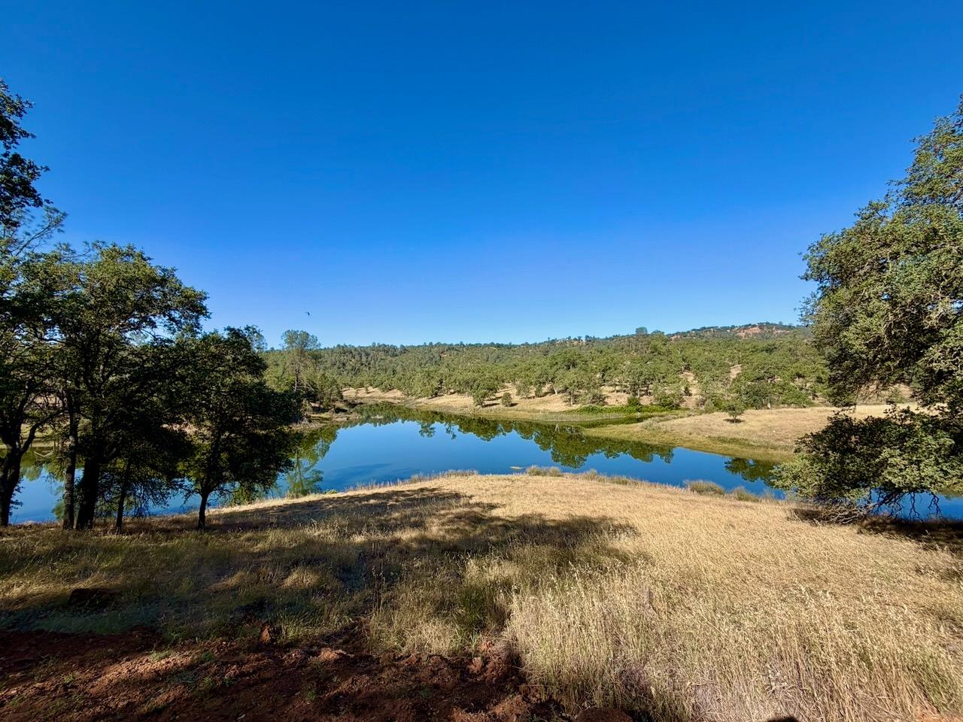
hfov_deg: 102.1
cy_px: 361
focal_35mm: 14
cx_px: 482
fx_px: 389
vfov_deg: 85.7
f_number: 2.2
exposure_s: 1/770
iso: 25
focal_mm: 2.22
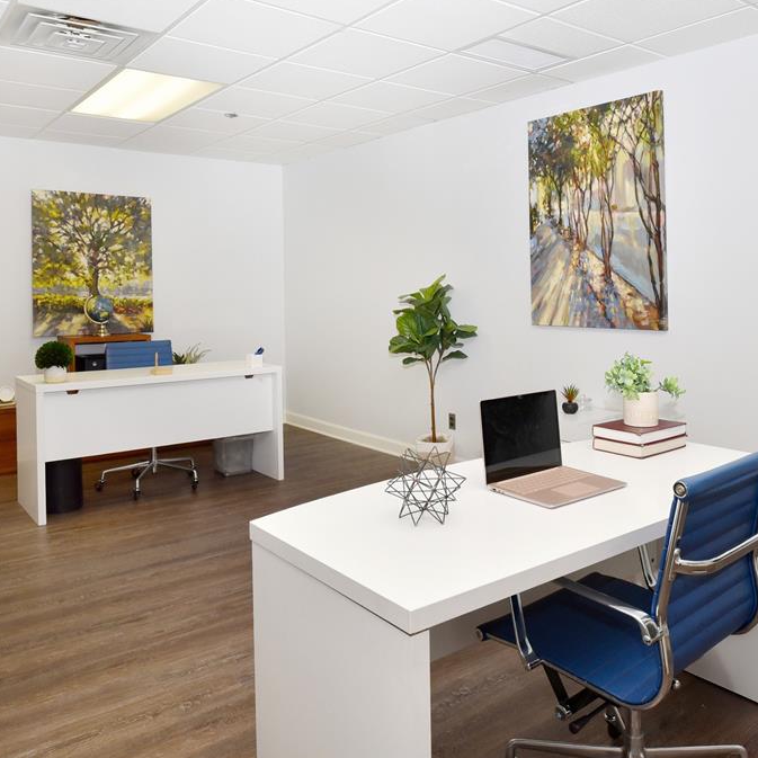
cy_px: 377
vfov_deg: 69.6
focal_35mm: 22
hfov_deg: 69.6
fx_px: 545
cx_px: 371
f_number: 8
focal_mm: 17
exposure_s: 1/60
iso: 800
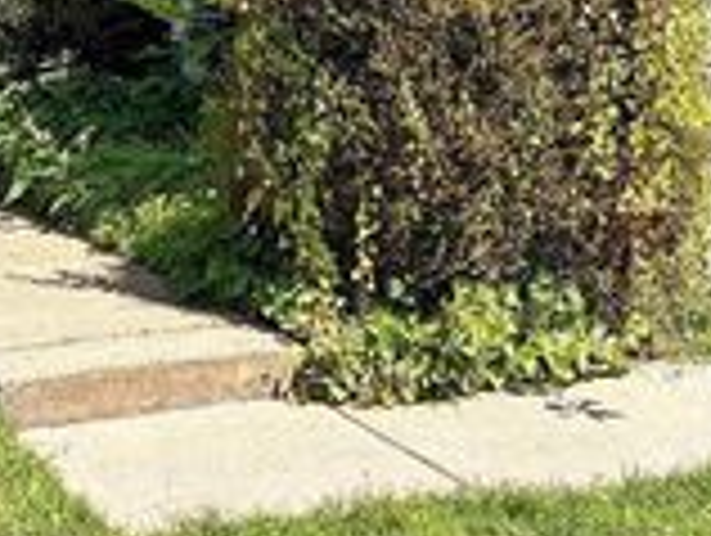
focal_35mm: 76
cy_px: -266
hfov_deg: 25.2
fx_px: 1563
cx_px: 148
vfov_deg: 17.5
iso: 40
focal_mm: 6.81
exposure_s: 1/2137
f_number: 1.85
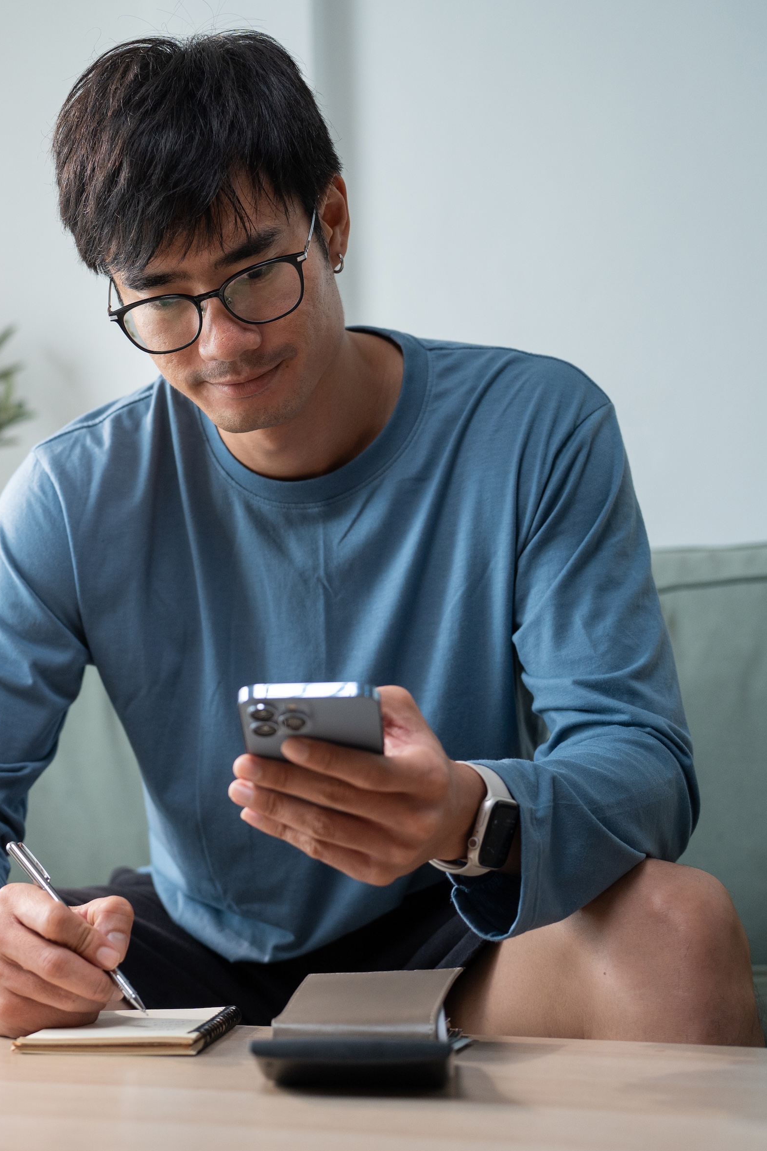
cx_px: 32
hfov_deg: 17.6
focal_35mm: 76
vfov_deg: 26.6
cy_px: 575
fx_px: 2428
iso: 640
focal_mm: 50
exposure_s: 1/250
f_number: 2.8
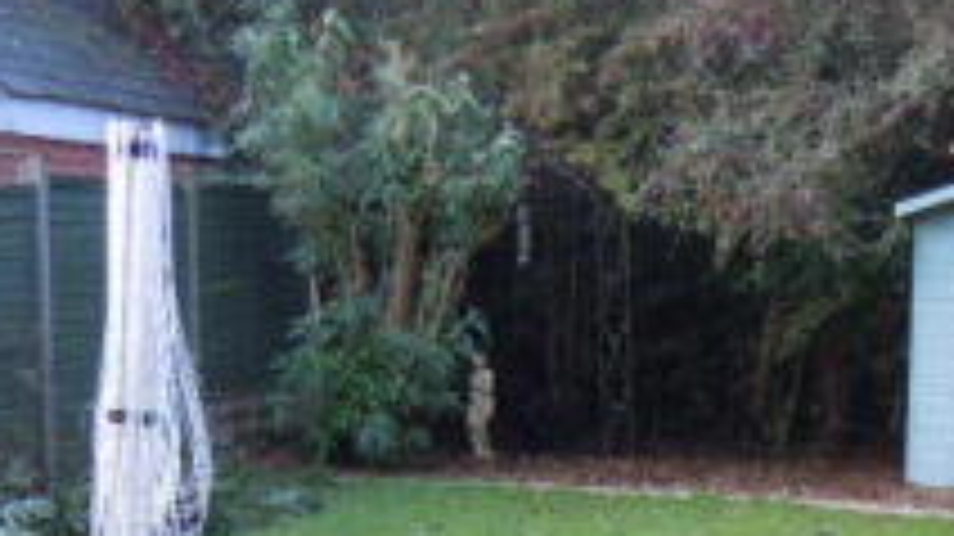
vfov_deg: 13.0
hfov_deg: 23.4
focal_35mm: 90
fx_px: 2276
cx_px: 713
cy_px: 669
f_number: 3.5
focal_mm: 5.4
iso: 125
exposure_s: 1/60
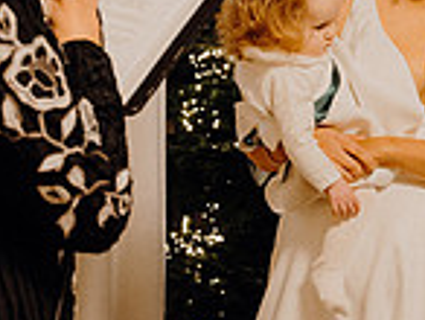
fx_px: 1734
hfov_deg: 13.7
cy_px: 153
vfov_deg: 10.6
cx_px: 466
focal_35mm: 141
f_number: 3.5
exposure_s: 1/160
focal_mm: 37
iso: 5000
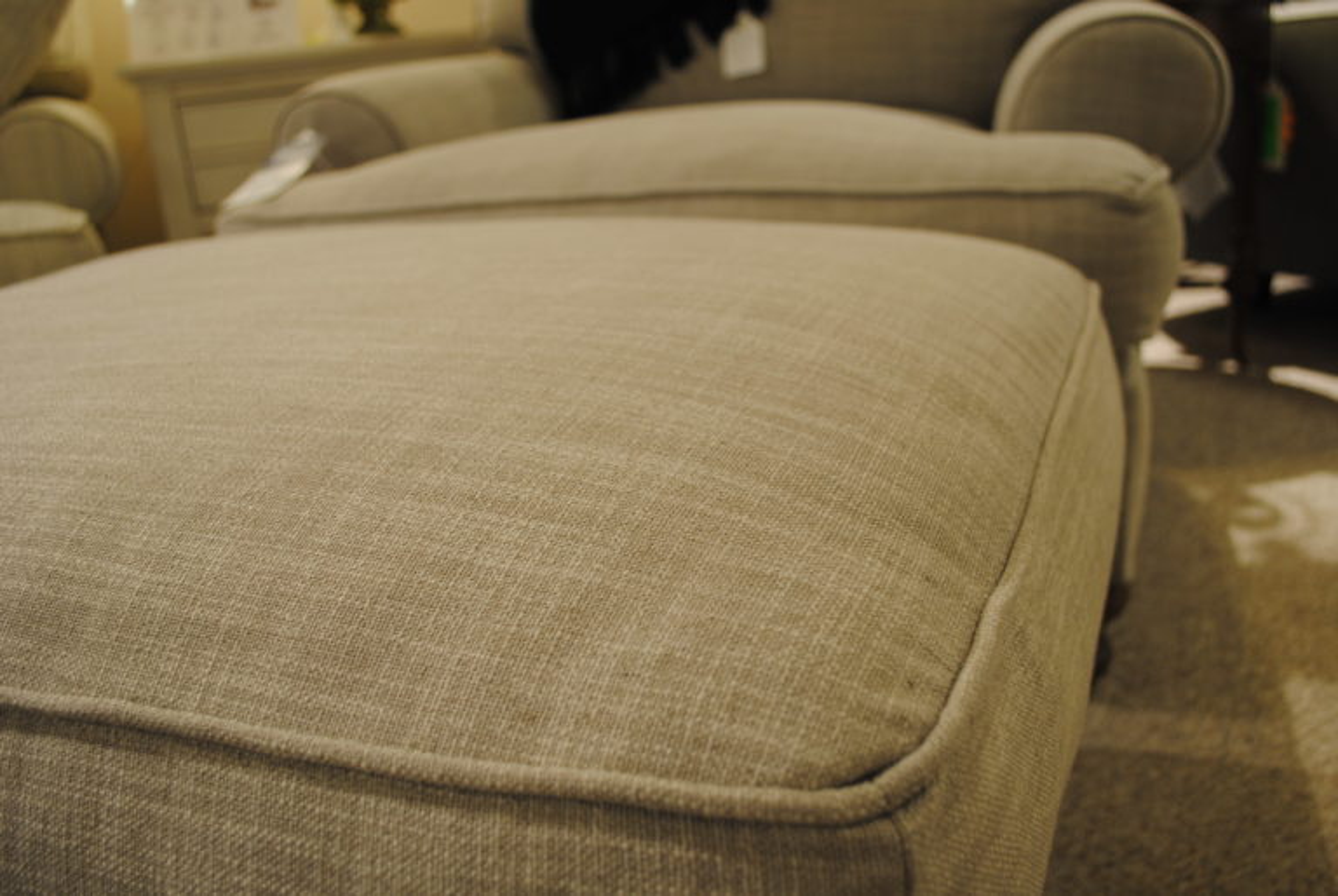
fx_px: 1228
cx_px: 669
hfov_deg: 57.2
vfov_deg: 40.1
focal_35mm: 33
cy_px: 448
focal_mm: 22
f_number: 3.8
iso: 200
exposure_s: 1/10
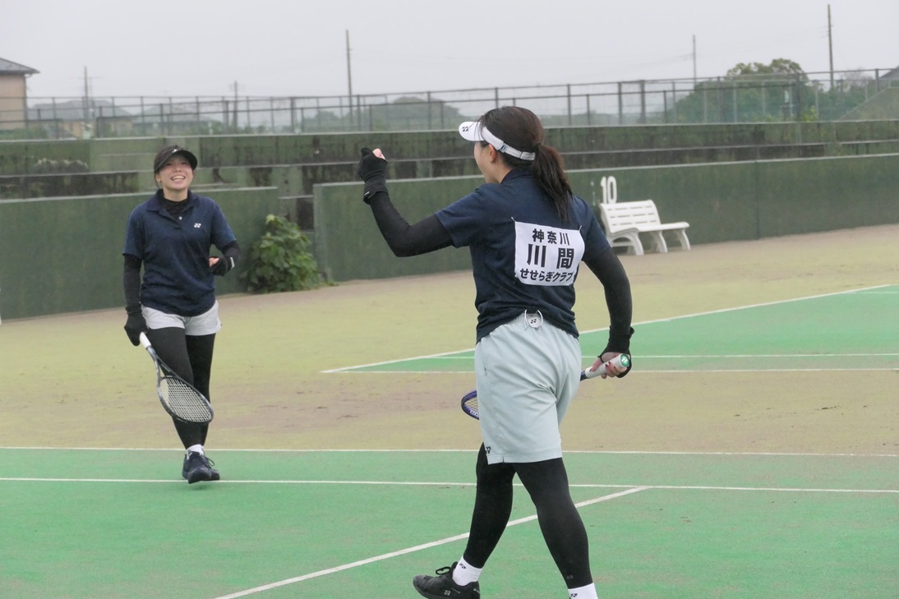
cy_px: 300
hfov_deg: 15.8
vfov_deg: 10.5
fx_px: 3246
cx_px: 450
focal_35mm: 130
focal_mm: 47.46
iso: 2500
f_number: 3.9
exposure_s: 1/3200
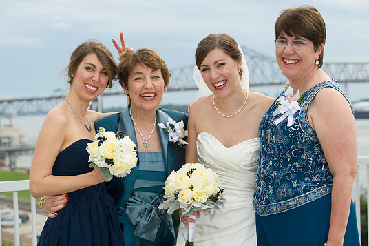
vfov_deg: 14.7
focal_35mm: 93
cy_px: 114
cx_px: 184
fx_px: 953
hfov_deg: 21.9
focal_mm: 86
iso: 200
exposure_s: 1/200
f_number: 4.5
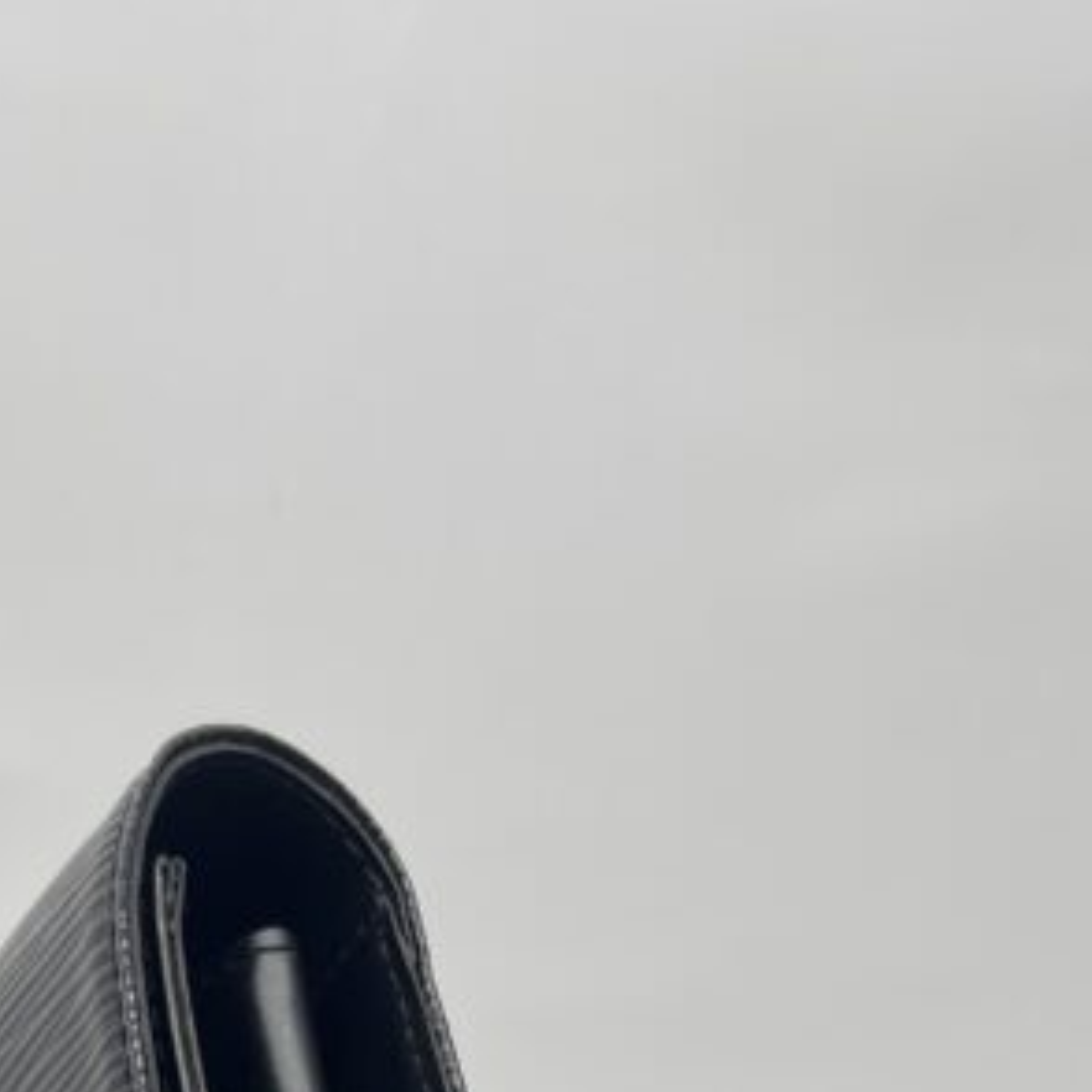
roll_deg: +0.5
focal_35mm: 80
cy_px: 1798
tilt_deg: -29.3
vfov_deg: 18.3
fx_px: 2855
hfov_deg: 21.5
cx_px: 267
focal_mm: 5.7
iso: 32
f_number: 1.5
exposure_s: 1/122
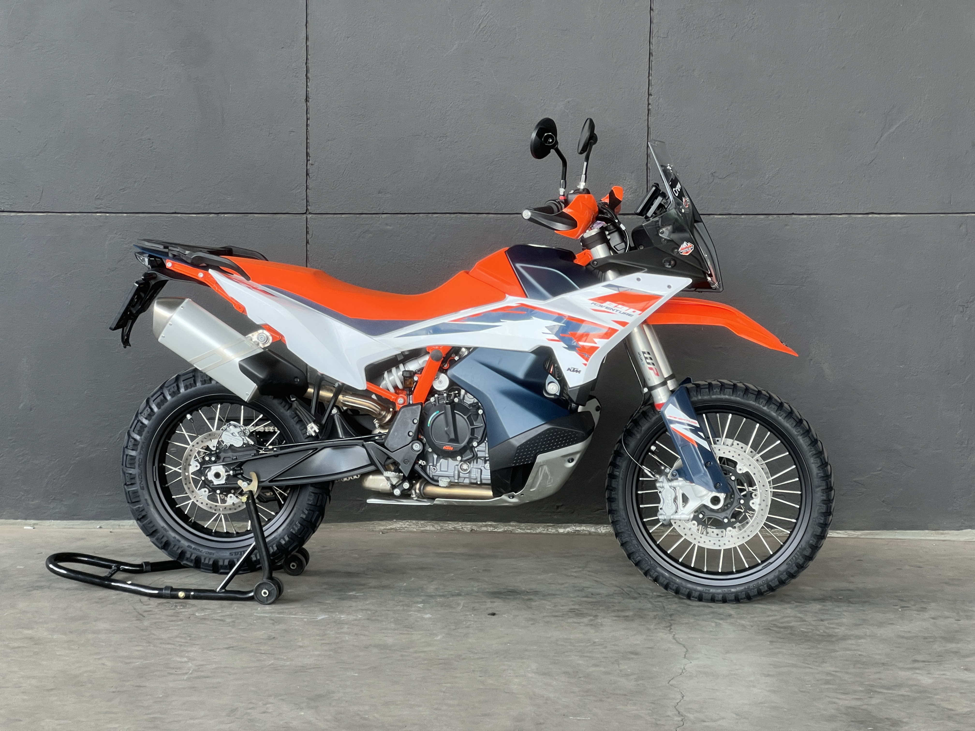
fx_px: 2169
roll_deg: -0.7
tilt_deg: -6.6
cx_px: 488
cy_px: 366
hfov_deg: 25.3
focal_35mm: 77
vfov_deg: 19.1
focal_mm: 9
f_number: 2.8
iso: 50
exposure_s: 1/99
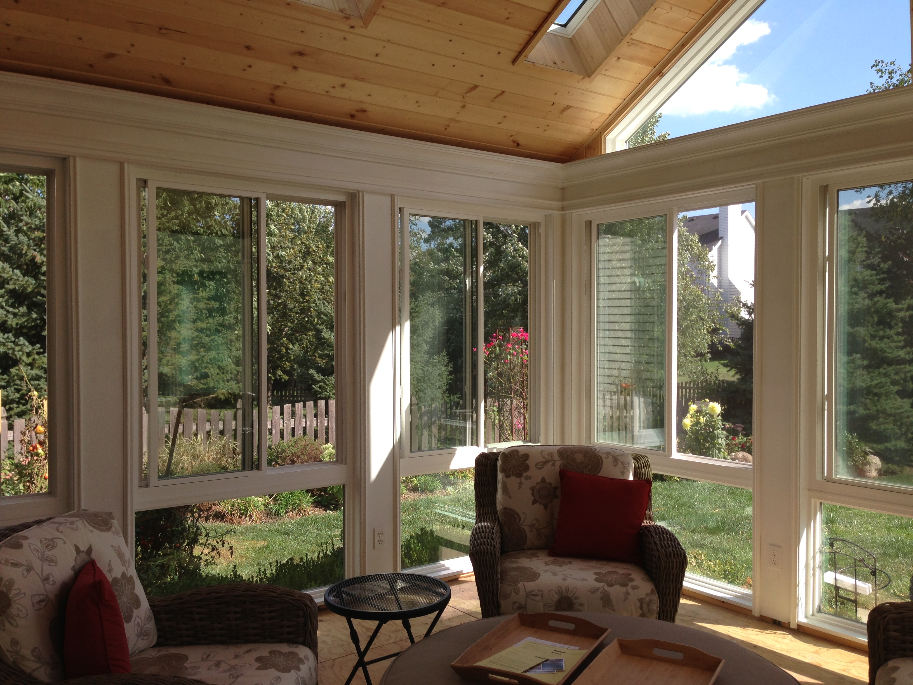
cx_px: 456
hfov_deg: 55.4
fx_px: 870
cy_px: 342
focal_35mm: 33
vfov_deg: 42.9
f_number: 2.4
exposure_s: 1/511
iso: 50
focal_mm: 4.13
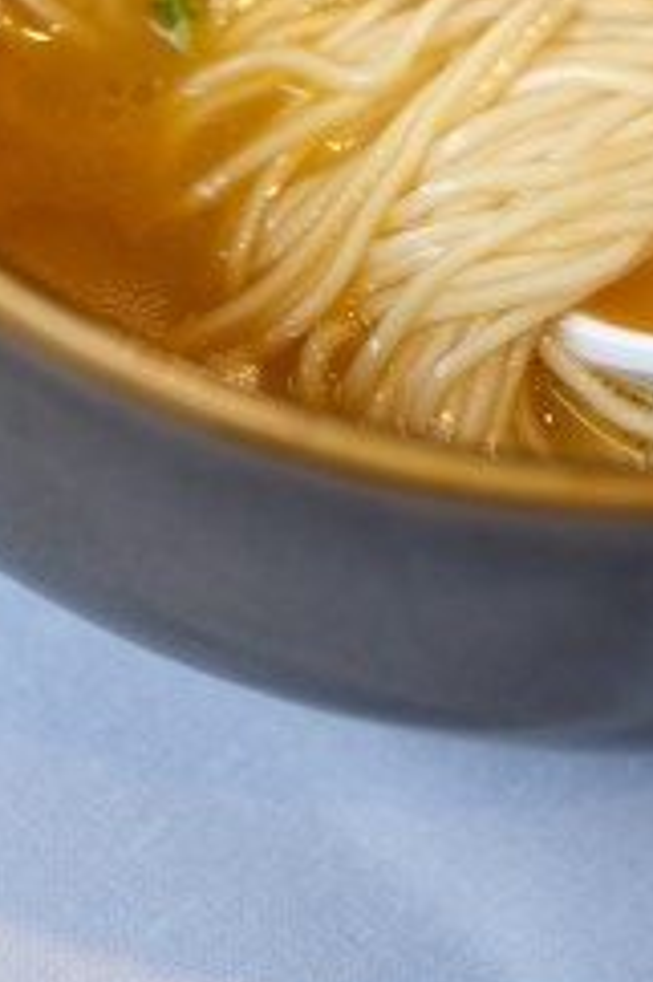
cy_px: -467
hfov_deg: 5.1
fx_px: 7274
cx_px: 694
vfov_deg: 7.6
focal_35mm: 267
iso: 160
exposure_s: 1/170
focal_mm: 56
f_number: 1.6
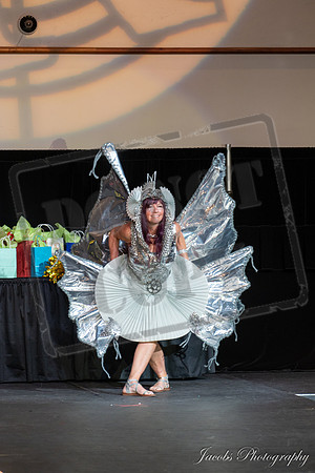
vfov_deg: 10.3
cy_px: 236
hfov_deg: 6.9
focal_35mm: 200
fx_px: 2625
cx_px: 158
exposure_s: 1/320
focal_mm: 200
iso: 1000
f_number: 4
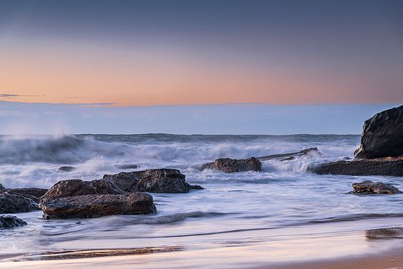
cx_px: 202
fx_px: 960
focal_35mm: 86
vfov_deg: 15.9
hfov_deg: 23.7
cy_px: 134
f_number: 8
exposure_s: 1/2.5
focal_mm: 85
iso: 100
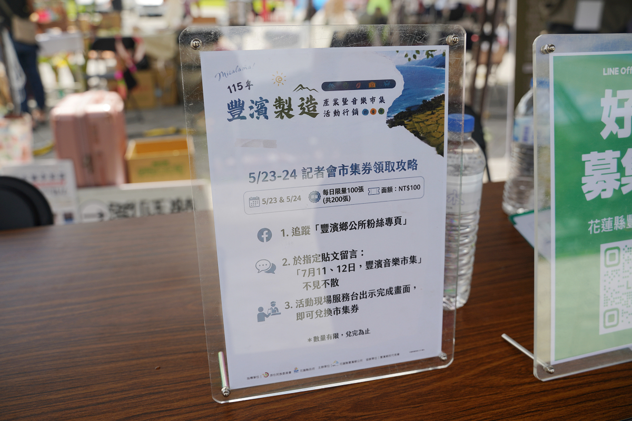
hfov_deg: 63.7
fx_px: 509
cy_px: 210
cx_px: 316
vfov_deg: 45.0
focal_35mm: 29
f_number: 4.5
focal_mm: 29
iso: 100
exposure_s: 1/200
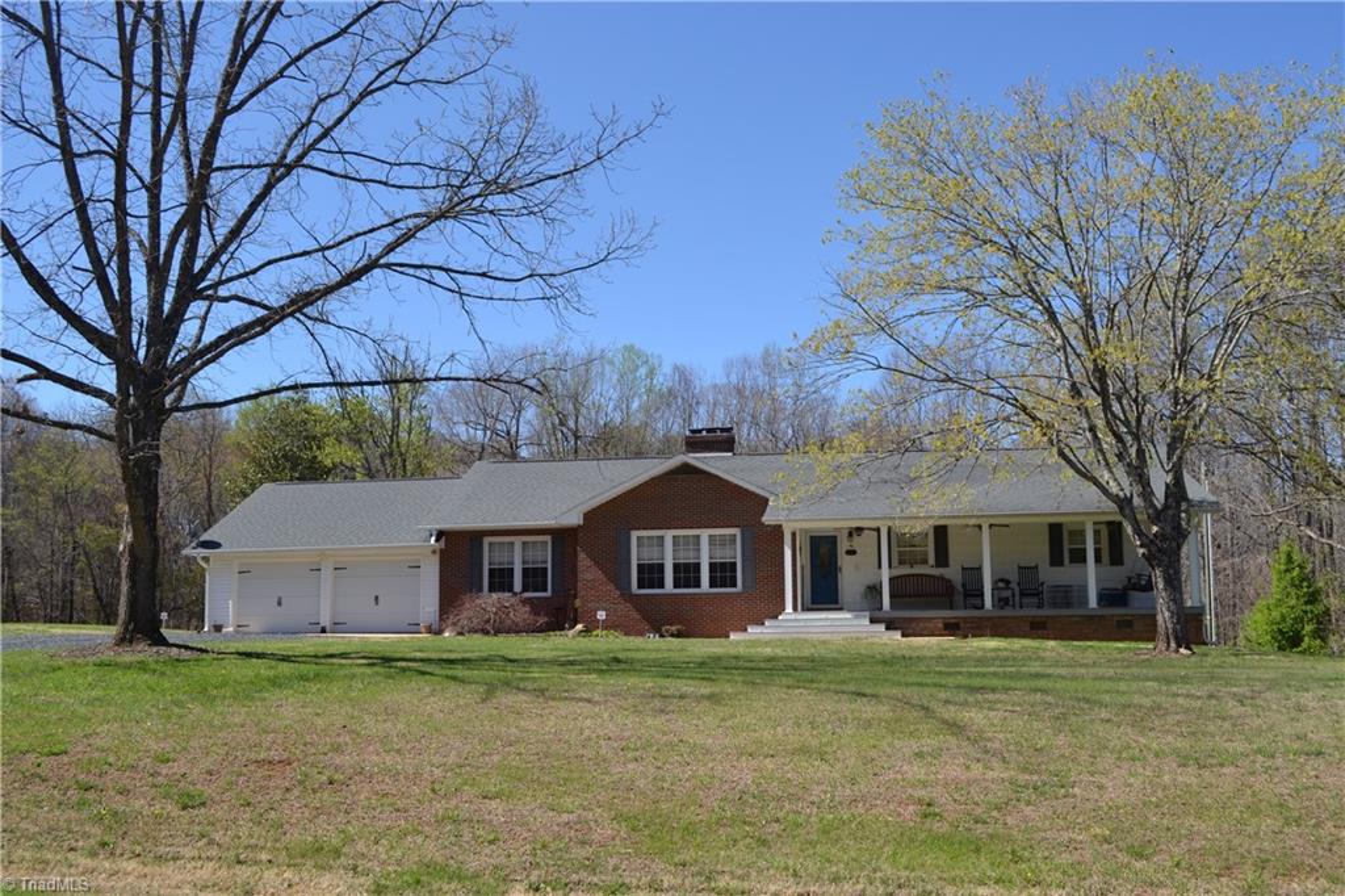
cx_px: 672
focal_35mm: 36
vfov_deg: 36.8
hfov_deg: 53.1
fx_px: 1344
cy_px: 448
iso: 100
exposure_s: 1/200
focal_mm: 24
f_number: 7.1
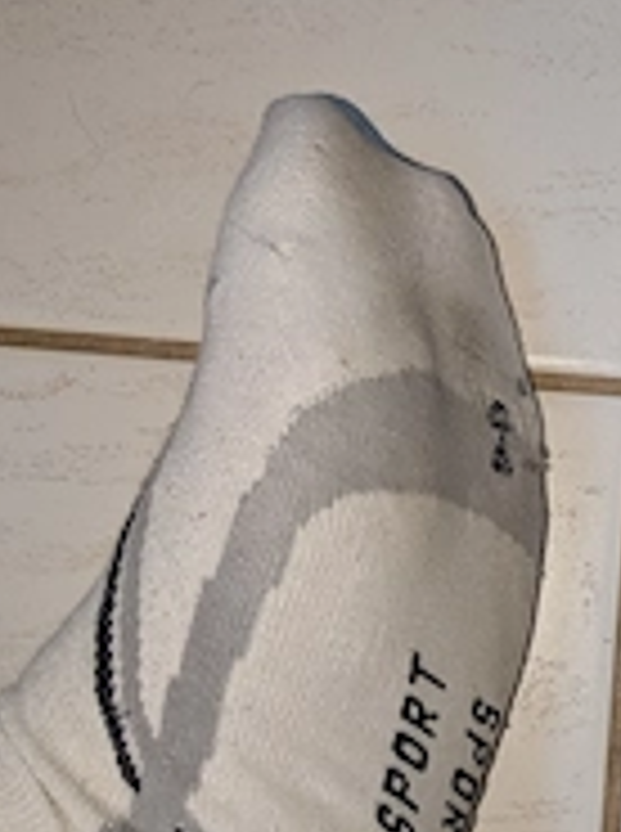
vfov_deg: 35.4
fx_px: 1248
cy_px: 693
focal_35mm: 52
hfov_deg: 27.0
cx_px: 549
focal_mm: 4.53
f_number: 1.7
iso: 140
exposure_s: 1/100
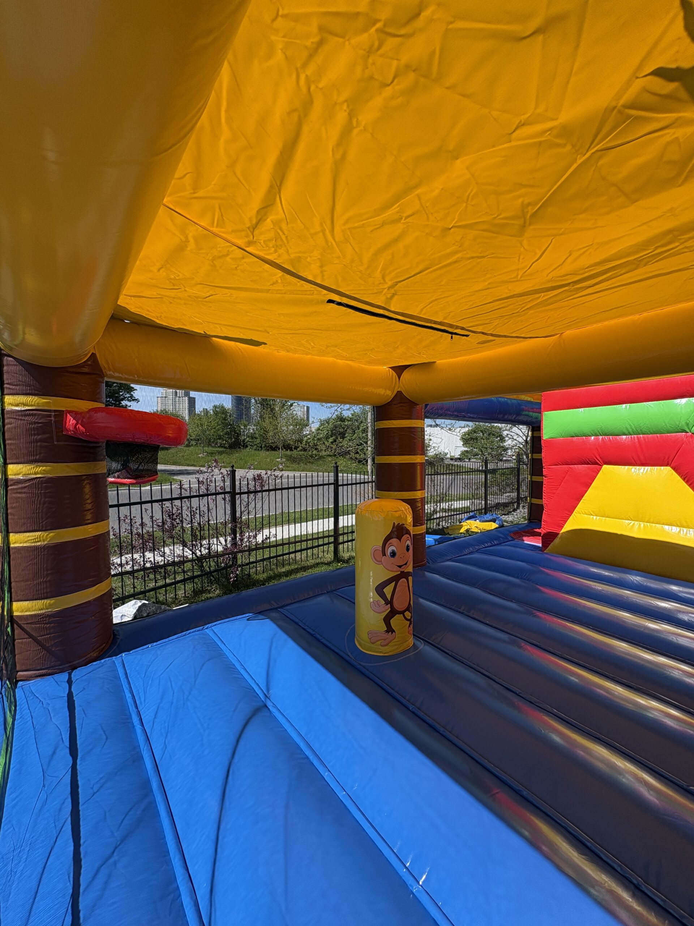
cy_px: 463
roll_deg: -1.3
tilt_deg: -3.9
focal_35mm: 14
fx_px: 374
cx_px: 347
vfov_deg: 102.1
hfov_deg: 85.7
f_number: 2.2
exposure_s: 1/636
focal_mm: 2.22
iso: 40
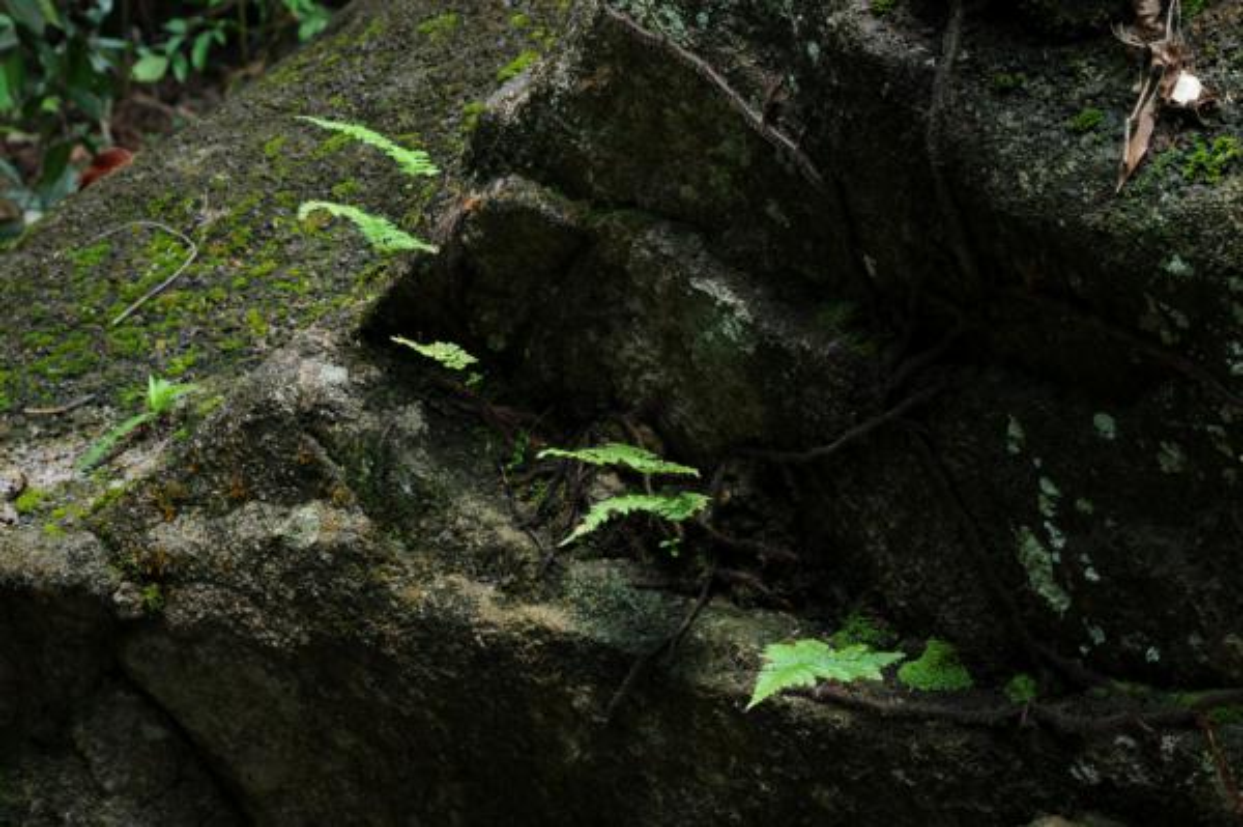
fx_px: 4657
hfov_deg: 15.2
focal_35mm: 135
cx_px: 622
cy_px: 414
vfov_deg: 10.1
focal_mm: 90
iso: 200
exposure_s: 1/13
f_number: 13
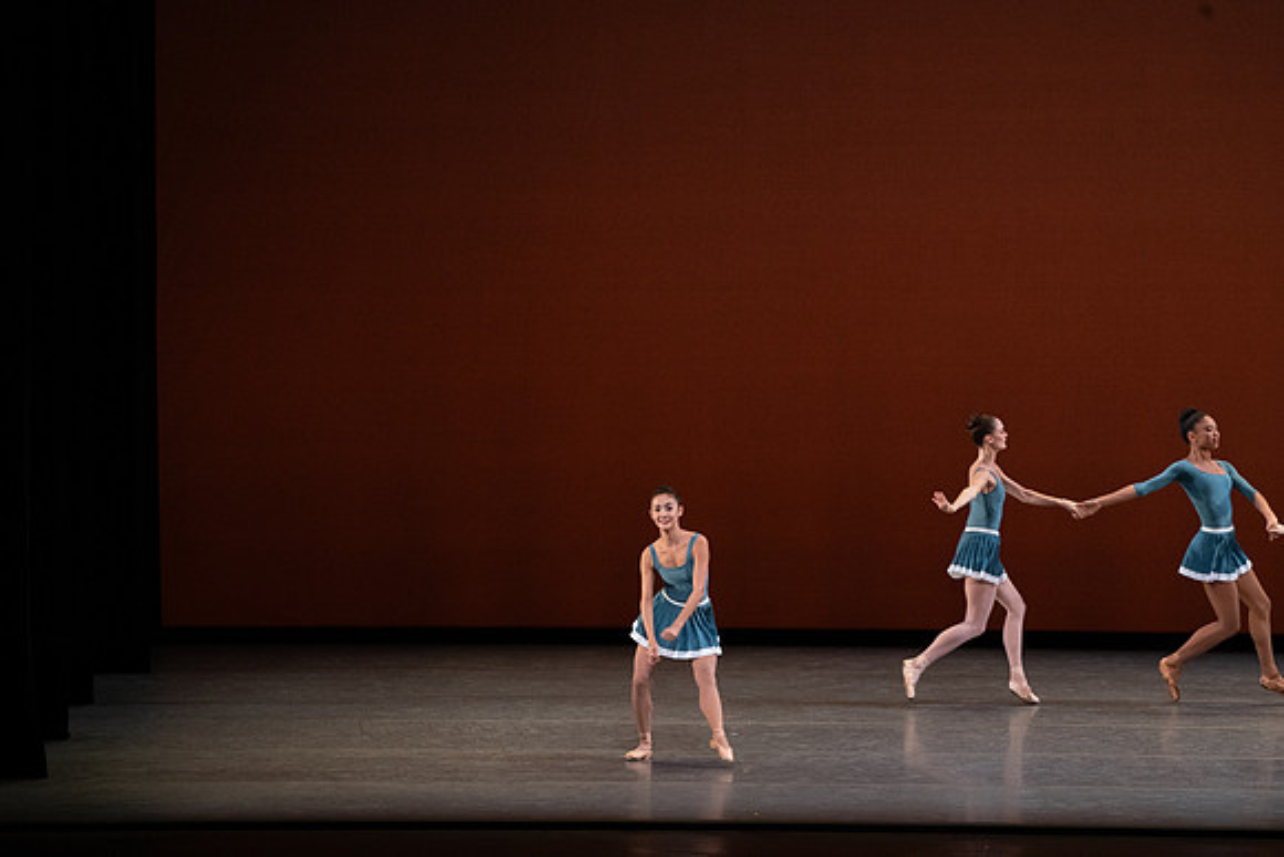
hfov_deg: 10.5
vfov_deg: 7.0
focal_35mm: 196
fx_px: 6992
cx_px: 642
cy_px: 428
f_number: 9
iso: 5000
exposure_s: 1/400
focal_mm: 196
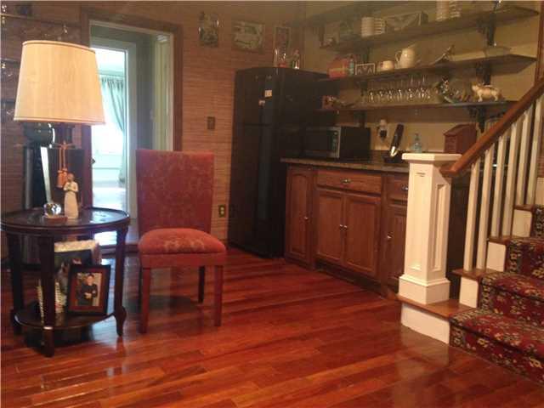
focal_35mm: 33
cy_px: 204
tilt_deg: -9.0
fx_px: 519
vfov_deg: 42.9
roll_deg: -1.2
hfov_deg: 55.4
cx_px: 272
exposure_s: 1/15
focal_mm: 4.12
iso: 320
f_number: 2.4
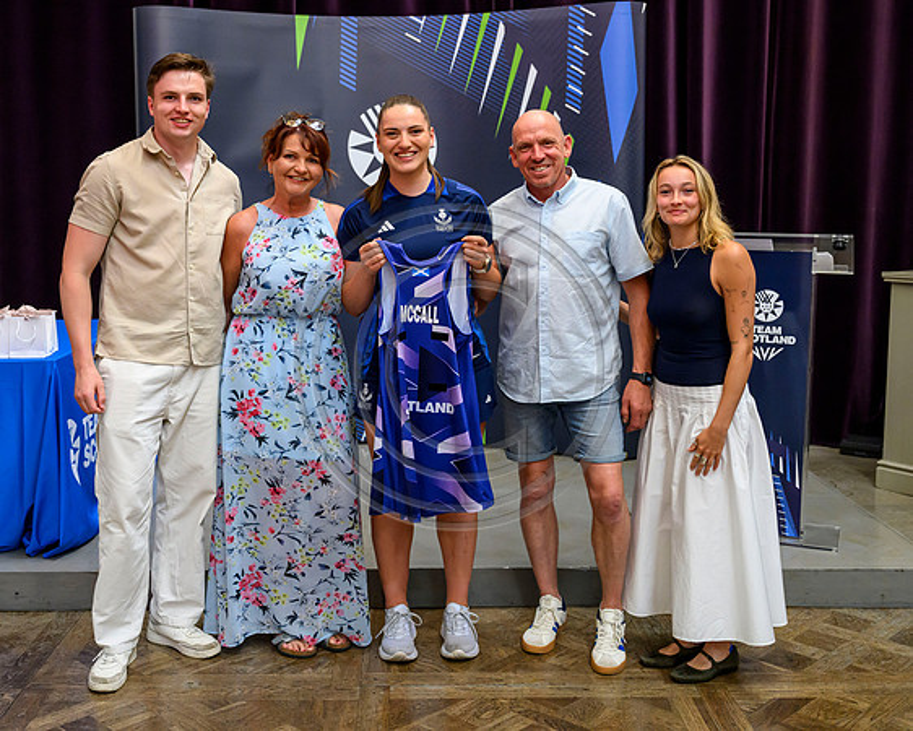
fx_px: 1126
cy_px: 309
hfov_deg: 44.1
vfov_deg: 35.9
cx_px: 428
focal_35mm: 42
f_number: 3.5
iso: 4000
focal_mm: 32
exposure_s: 1/250
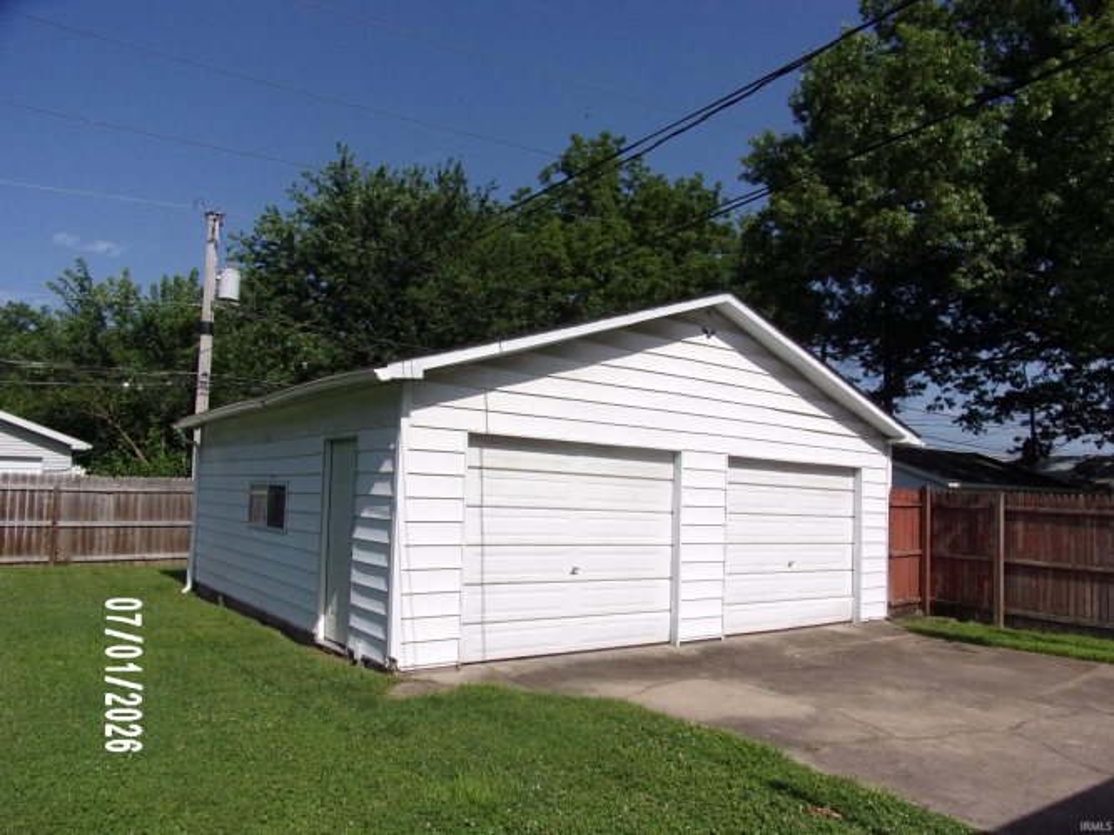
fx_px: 772
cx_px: 557
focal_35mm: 24
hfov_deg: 71.6
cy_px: 418
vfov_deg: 56.8
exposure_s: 1/200
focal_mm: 4.3
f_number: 10.8
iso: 80
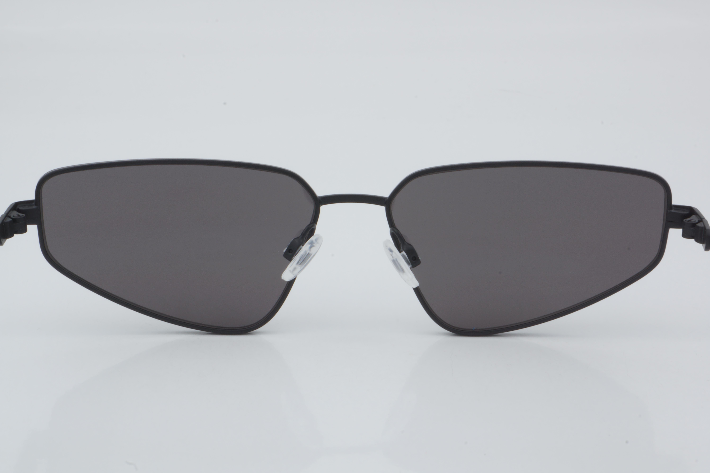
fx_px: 1627
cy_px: 236
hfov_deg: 24.6
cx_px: 355
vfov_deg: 16.6
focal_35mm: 82
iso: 100
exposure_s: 1/3
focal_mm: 55
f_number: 32
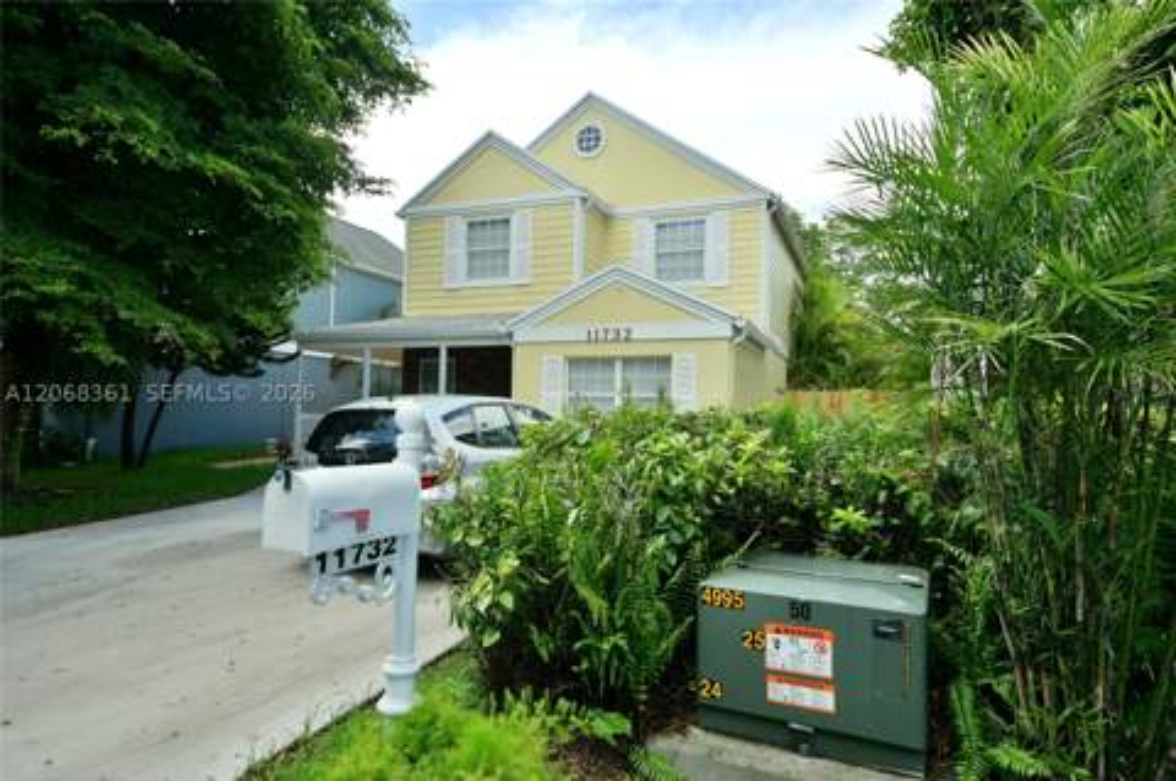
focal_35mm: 21
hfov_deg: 81.3
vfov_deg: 59.4
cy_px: 390
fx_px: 685
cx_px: 588
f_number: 6.3
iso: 125
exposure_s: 1/160
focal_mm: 14
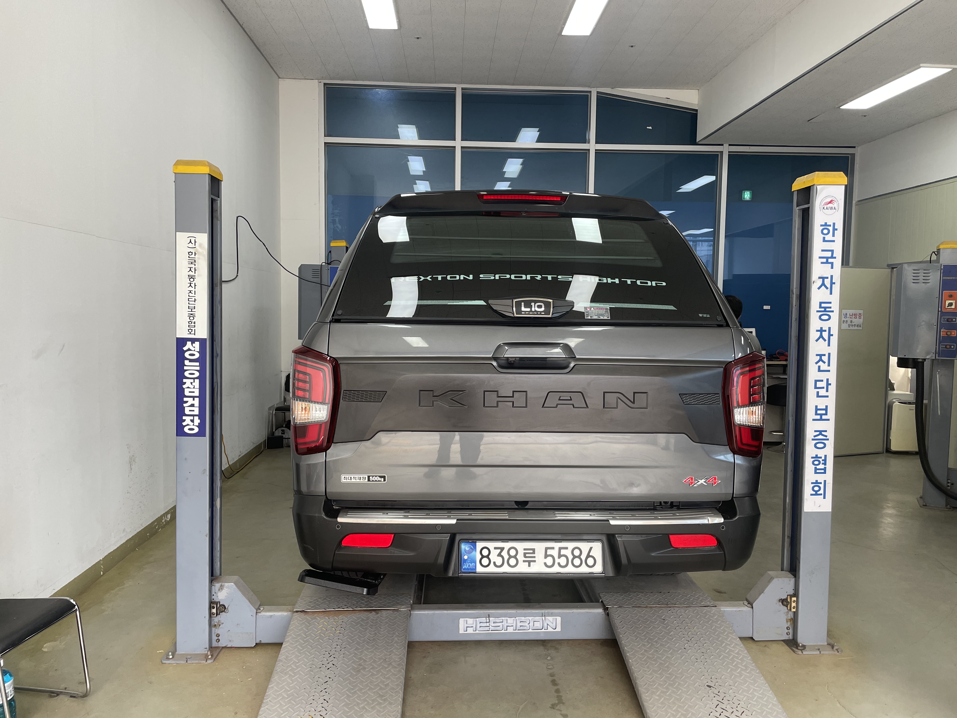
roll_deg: -0.7
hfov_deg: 67.3
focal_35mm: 26
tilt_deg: -4.0
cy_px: 359
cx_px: 478
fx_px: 719
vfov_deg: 53.1
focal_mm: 4.2
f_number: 1.6
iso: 80
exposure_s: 1/120
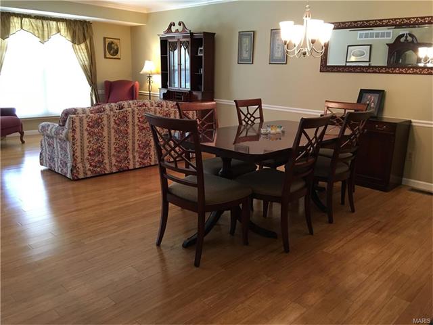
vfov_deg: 48.2
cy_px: 162
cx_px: 216
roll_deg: -1.7
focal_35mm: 29
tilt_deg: -13.1
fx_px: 363
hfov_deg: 61.7
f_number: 2.2
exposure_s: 1/15
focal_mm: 4.15
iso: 80
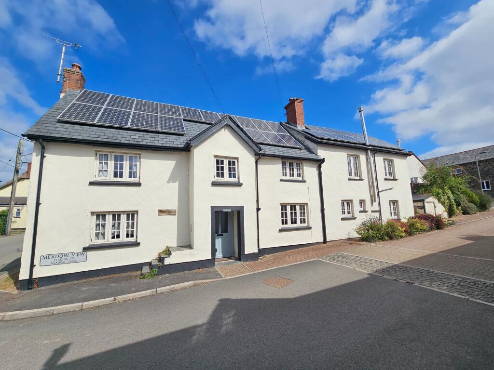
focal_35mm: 13
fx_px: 186
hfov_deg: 106.2
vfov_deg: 89.9
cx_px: 247
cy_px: 185
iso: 50
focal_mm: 2.2
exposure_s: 1/5116
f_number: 2.2
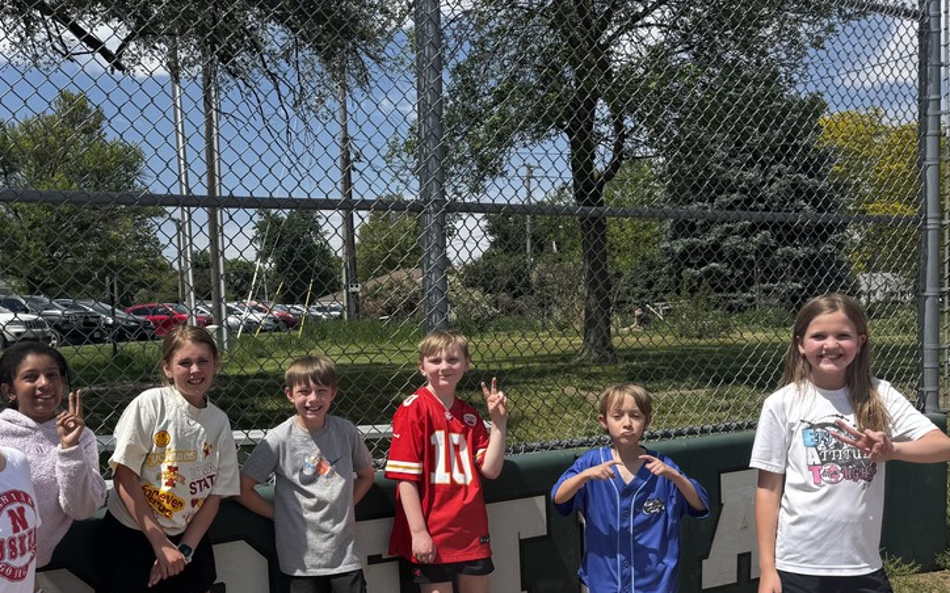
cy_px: 400
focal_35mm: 36
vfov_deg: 34.9
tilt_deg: -4.8
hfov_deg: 53.5
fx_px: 932
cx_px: 362
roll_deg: +2.4
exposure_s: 1/4310
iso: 80
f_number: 1.78
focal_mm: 6.76
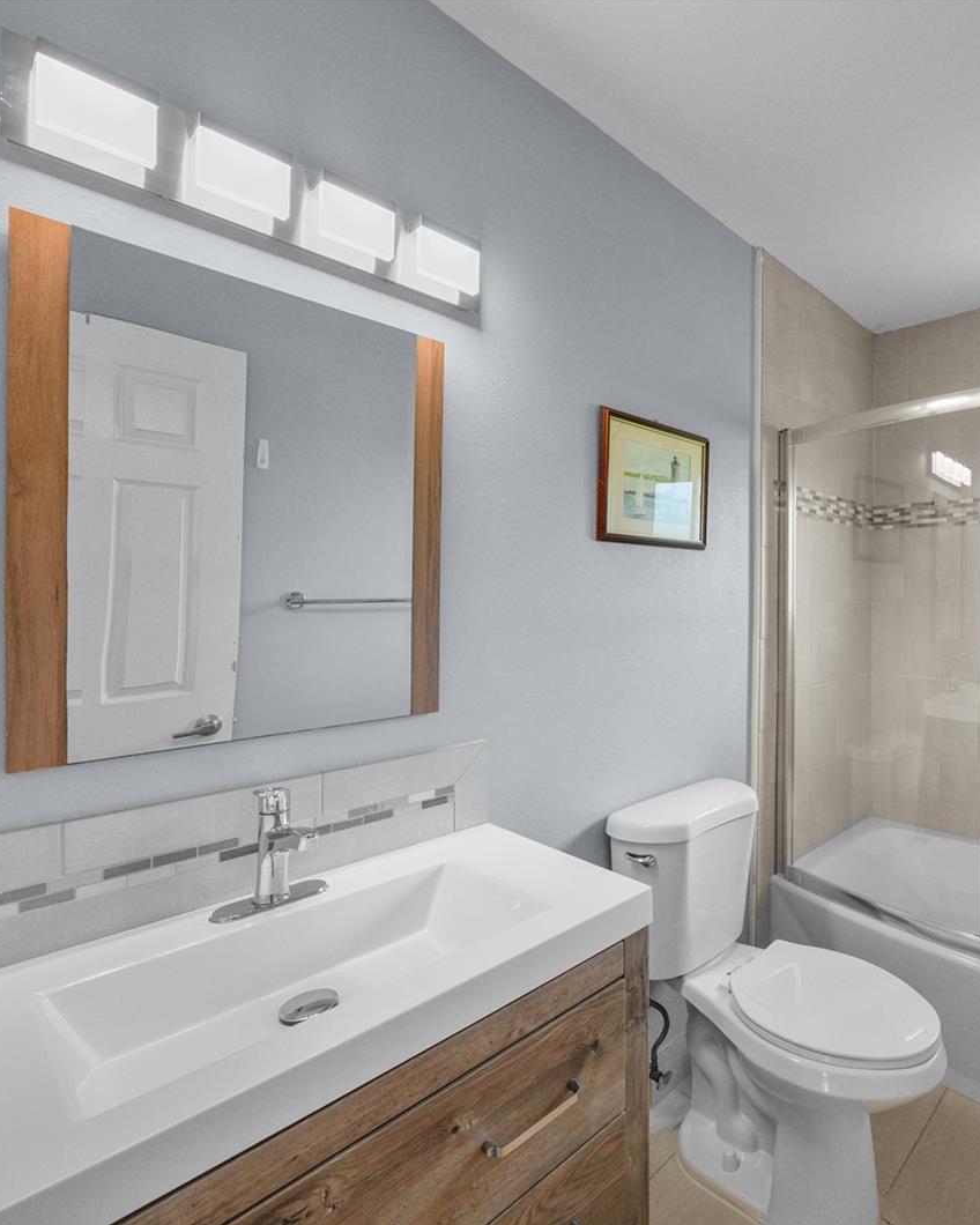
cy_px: 612
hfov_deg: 71.0
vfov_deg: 89.6
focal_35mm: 17
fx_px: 616
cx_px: 751
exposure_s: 1/6
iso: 320
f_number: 8
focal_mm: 12
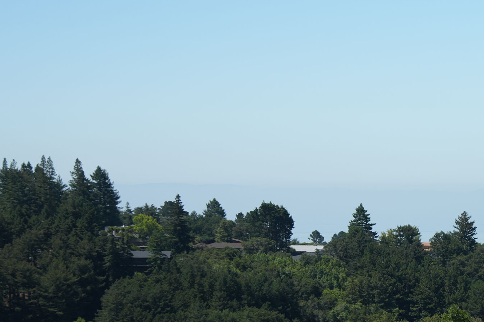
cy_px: 255
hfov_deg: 12.5
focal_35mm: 161
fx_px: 2164
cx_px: 559
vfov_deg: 8.5
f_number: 4.5
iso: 100
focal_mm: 50
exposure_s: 1/640
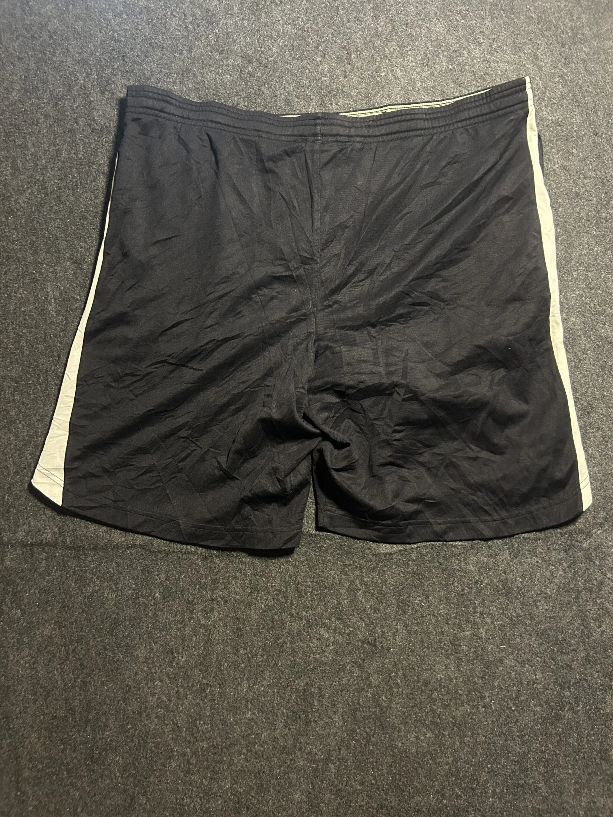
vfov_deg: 67.3
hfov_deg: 53.1
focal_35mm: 26
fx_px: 614
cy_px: 408
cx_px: 306
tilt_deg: -57.4
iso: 500
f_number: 1.5
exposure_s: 1/33
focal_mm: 5.7
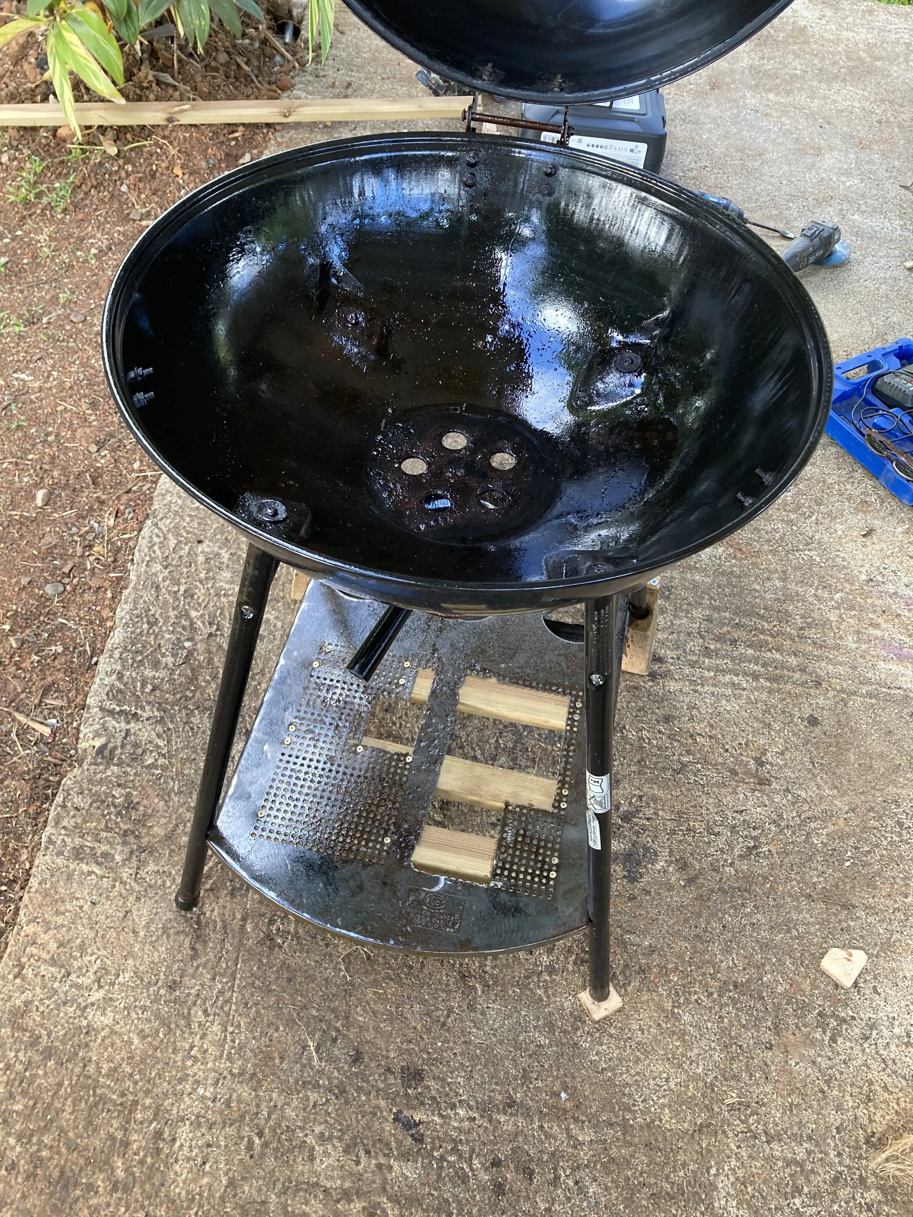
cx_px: 456
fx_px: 985
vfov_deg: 63.4
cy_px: 608
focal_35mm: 28
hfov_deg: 49.7
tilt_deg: -51.1
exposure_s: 1/69
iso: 80
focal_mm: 3.99
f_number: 1.8
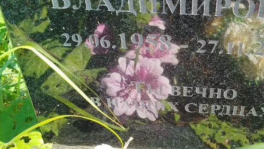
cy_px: 34
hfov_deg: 47.4
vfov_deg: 27.9
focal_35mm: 42
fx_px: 294
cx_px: 181
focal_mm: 5.31
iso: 50
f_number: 1.7
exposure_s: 1/235
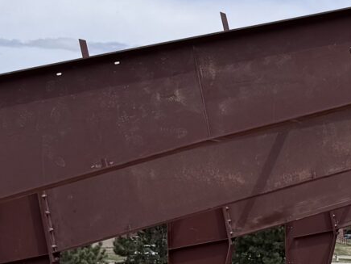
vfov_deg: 10.5
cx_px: 631
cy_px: 226
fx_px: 1430
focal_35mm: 141
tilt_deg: -0.7
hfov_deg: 12.7
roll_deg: +1.7
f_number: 1.78
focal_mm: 6.76
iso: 80
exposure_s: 1/5814
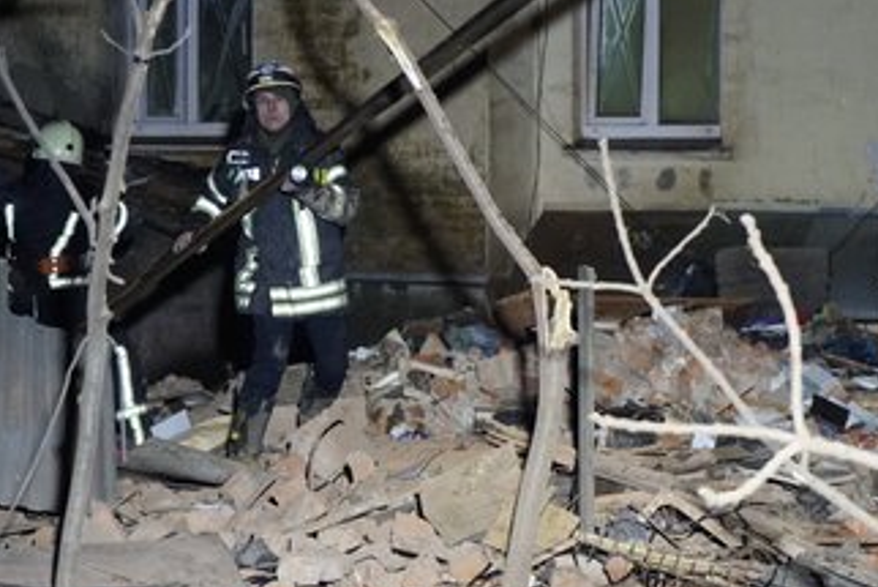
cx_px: 540
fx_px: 2123
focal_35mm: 87
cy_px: 244
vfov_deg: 15.7
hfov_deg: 23.3
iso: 12800
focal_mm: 70
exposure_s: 1/160
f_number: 4
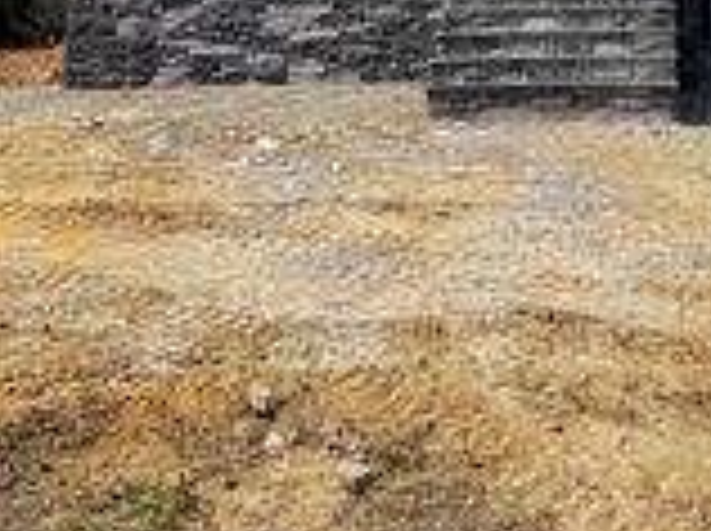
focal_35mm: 76
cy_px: -227
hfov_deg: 25.4
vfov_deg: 17.6
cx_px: 540
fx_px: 1559
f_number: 1.78
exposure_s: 1/1980
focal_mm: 6.76
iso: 80
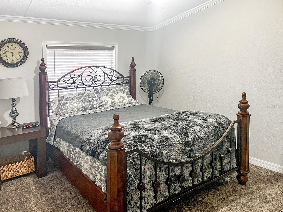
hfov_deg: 67.3
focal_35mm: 26
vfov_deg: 53.1
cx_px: 142
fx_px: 213
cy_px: 106
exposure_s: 1/60
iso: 250
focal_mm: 5.7
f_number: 1.5
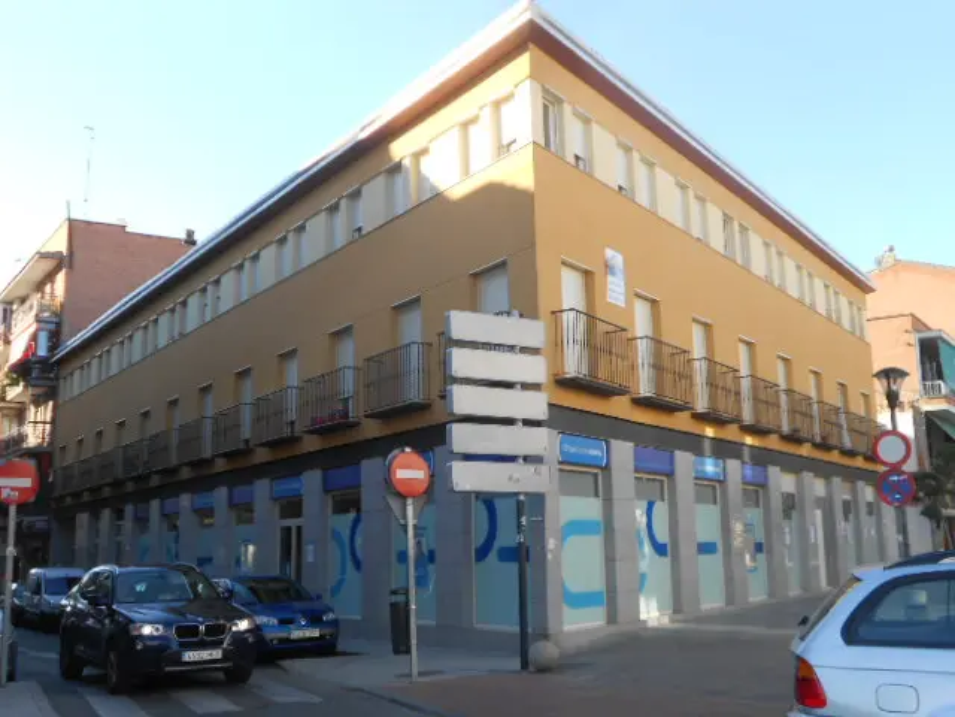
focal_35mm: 37
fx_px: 1021
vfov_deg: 38.7
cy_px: 358
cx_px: 478
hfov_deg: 50.1
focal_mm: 6.9
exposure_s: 1/160
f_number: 3.9
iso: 80
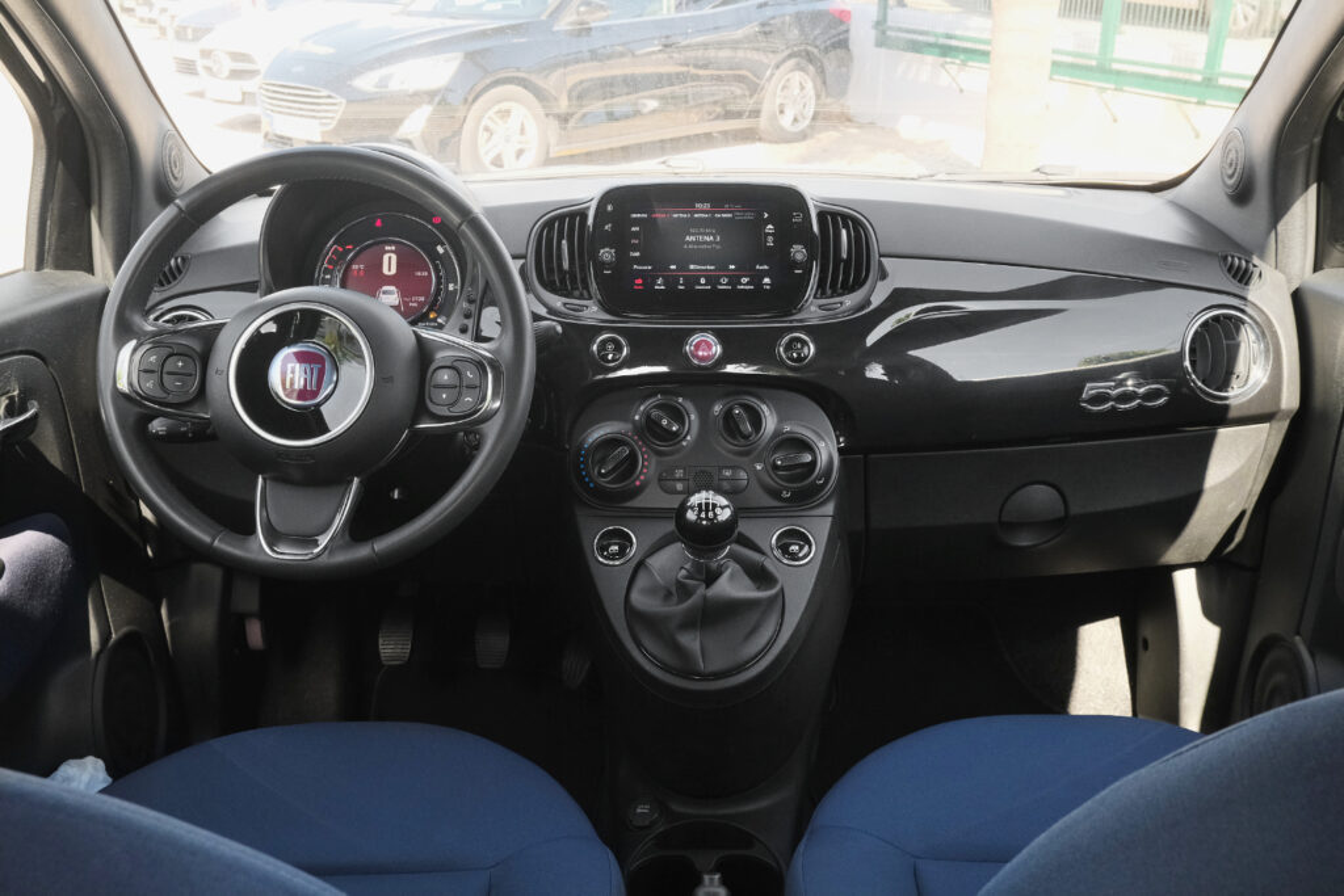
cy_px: 448
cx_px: 672
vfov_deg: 38.9
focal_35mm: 34
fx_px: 1269
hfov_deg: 55.8
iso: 2000
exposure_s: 1/100
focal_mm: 22.8
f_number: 9
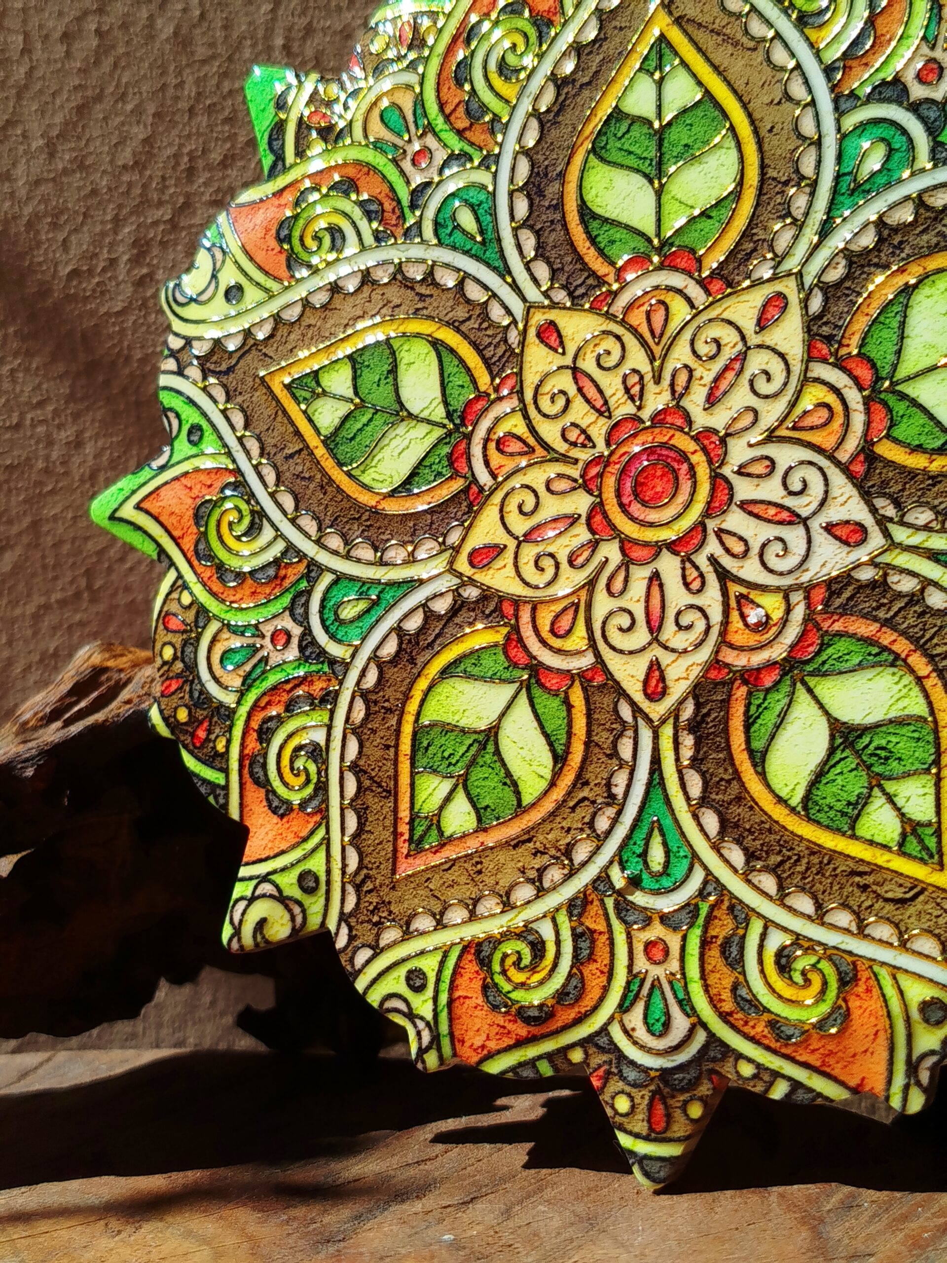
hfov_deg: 30.3
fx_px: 1751
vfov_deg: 39.7
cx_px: 474
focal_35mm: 48
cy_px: 632
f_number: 1.7
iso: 50
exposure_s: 1/1492
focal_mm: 5.31
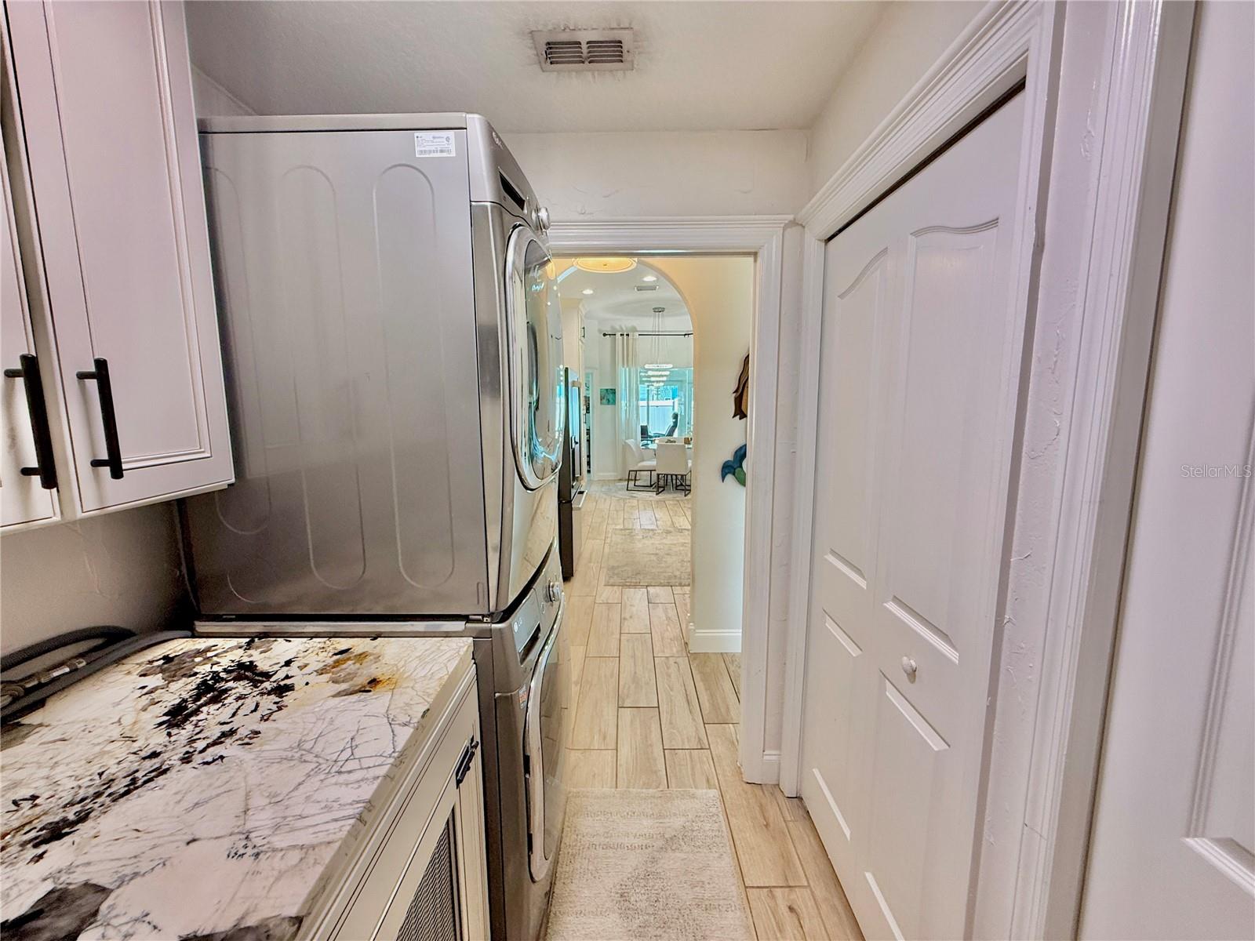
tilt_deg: -7.0
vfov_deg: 85.7
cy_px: 470
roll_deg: +0.2
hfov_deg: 102.1
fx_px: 508
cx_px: 628
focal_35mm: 14
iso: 200
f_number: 2.2
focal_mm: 2.22
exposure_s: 1/120
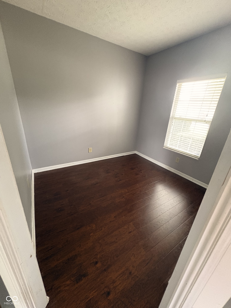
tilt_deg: -20.0
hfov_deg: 85.7
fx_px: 125
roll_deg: -3.5
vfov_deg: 102.1
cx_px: 116
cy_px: 154
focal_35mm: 14
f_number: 2.2
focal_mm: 2.22
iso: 640
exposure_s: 1/60
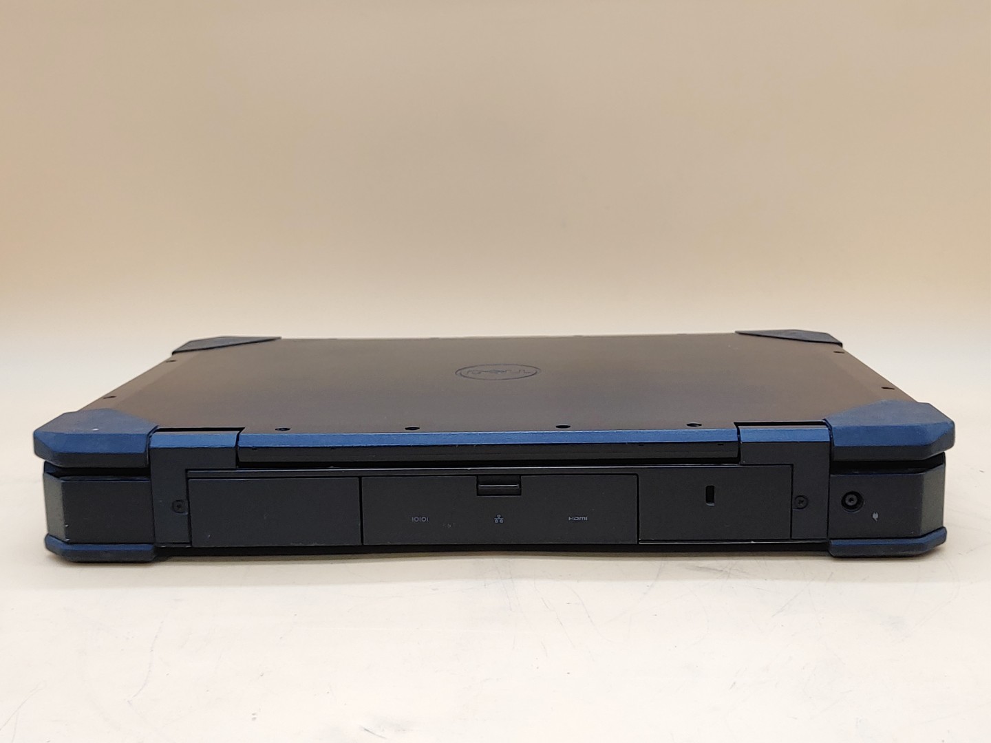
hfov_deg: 45.8
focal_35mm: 41
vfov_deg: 35.1
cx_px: 496
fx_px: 1174
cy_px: 372
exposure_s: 1/78
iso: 50
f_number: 1.8
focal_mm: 4.36
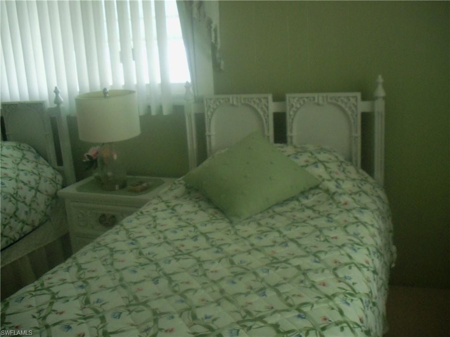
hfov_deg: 49.0
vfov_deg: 37.7
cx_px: 225
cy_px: 168
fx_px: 494
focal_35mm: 38
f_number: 3.5
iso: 500
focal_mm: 6.3
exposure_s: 1/80
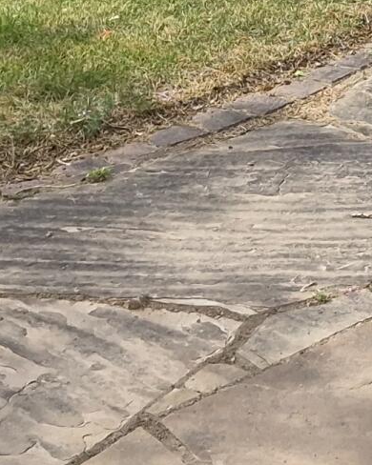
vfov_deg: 13.0
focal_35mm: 138
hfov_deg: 11.0
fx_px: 1900
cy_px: -291
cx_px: 452
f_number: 1.8
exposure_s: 1/5920
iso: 80
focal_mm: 5.4
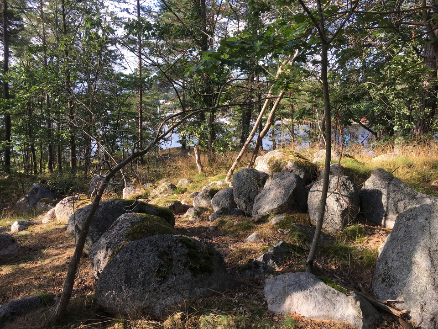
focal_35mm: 29
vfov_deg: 48.2
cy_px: 164
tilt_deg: -7.9
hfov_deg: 61.7
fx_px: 367
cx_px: 219
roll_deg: -1.5
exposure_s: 1/299
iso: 25
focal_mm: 4.15
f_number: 2.2
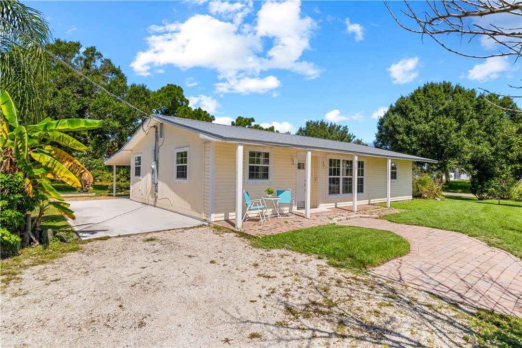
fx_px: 283
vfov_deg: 63.2
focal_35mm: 20
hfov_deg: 85.4
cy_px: 174
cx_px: 261
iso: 320
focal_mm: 13
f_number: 10
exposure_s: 1/800
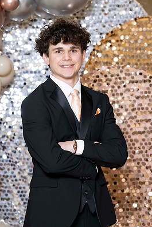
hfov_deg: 7.4
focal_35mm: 187
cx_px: 68
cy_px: 105
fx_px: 1183
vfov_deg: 11.0
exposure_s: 1/200
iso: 250
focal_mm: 165
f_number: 5.6
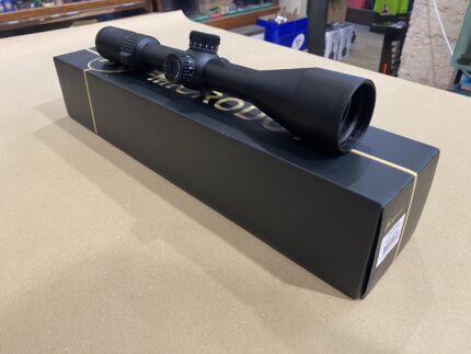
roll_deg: +0.9
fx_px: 354
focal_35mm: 26
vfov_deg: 53.1
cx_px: 236
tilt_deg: -35.2
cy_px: 177
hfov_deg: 67.3
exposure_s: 1/50
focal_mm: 4.25
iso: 160
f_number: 1.8
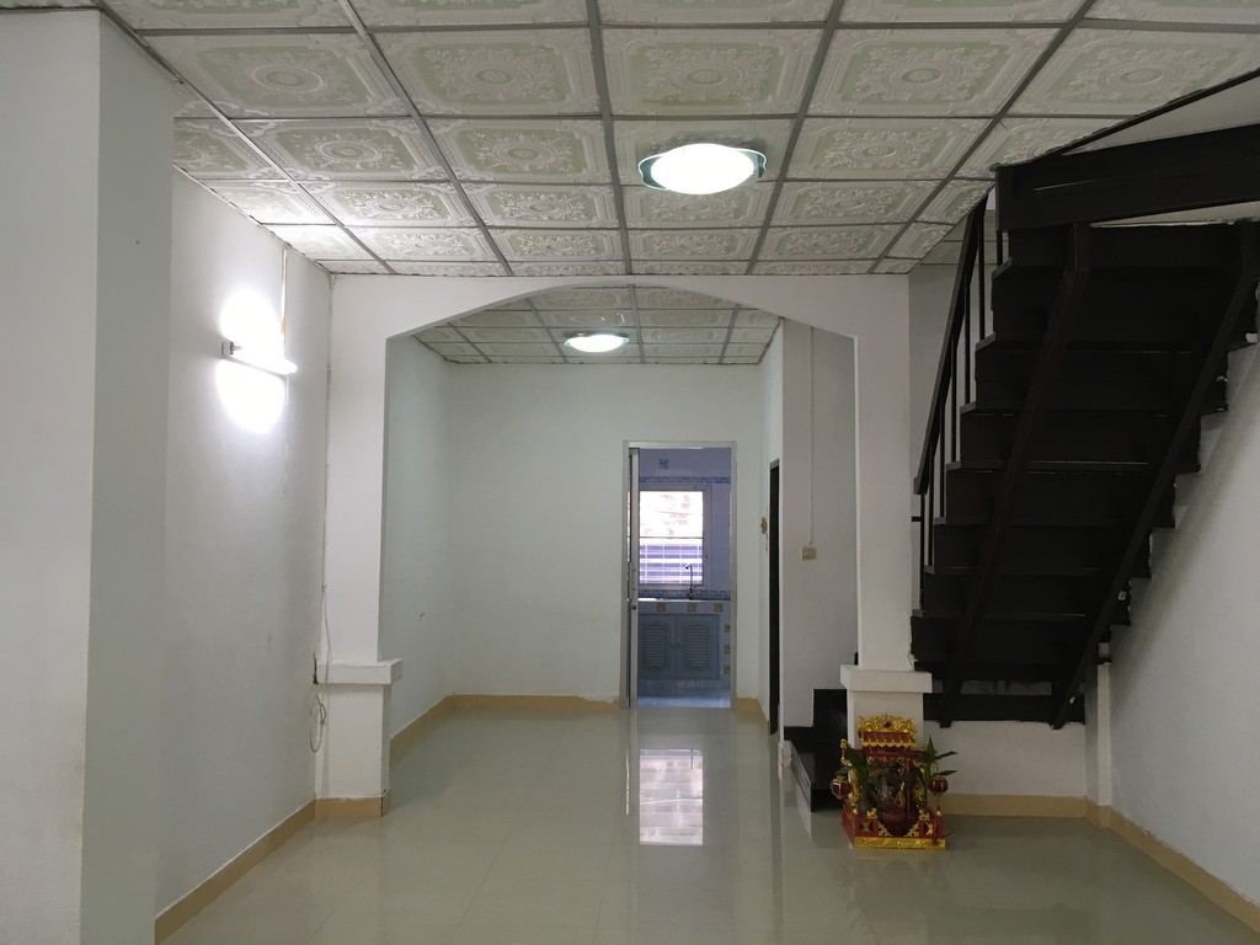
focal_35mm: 29
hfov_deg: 61.7
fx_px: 1056
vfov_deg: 48.2
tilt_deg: +0.7
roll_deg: -0.2
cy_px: 472
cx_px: 630
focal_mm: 4.15
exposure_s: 1/33
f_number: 2.2
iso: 100
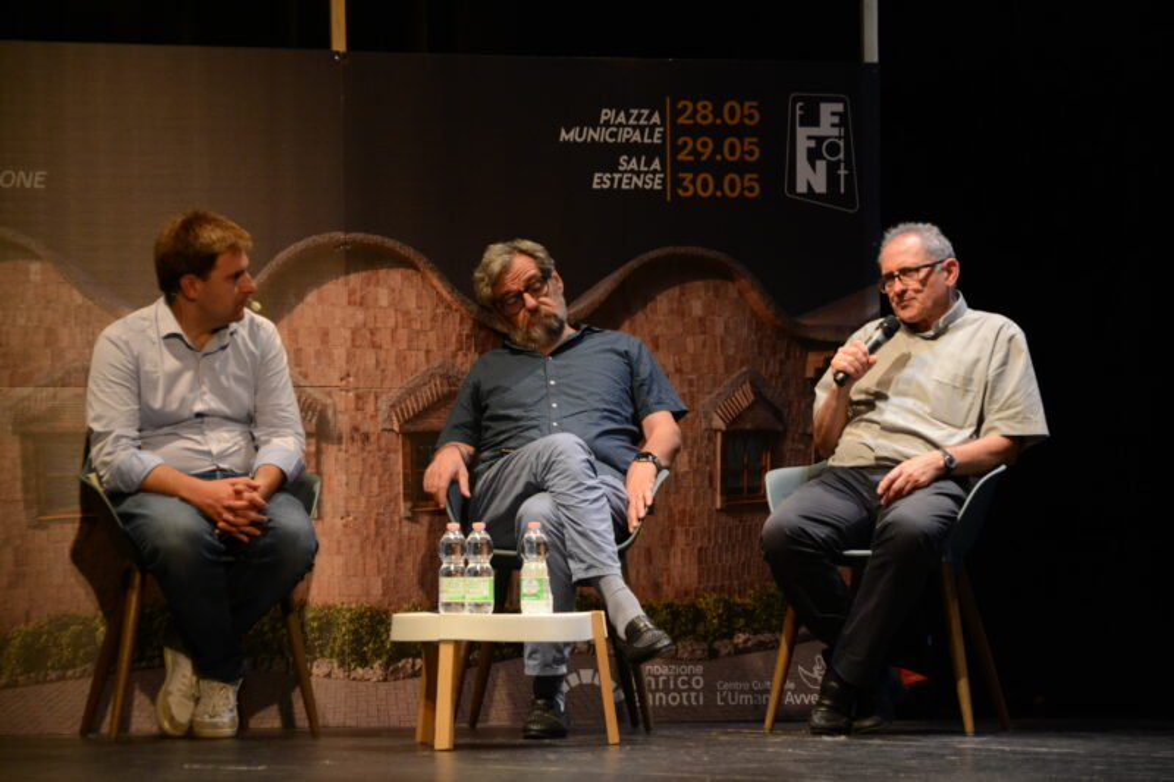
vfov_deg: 10.7
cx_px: 587
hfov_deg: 16.1
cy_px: 391
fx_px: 4157
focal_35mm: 128
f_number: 5.6
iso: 1600
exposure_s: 1/20
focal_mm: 85
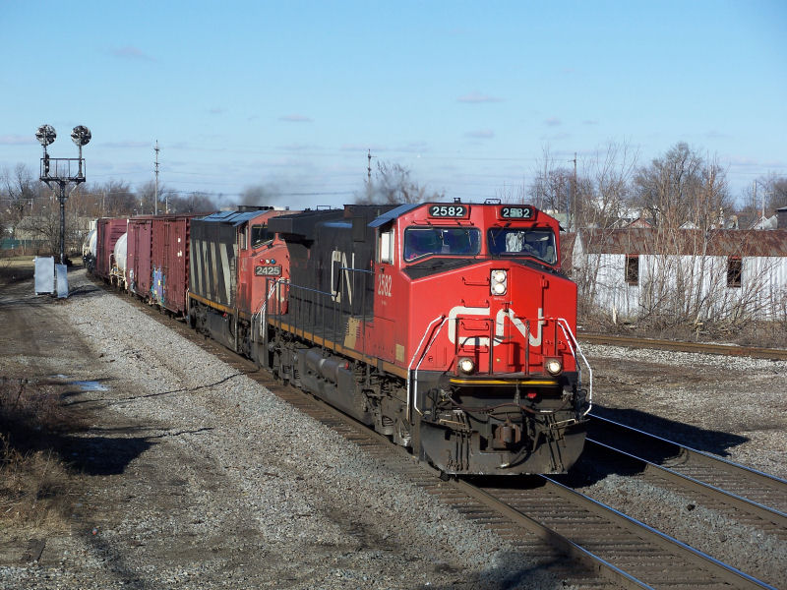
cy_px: 295
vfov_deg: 15.4
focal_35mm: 96
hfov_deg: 20.4
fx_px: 2183
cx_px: 394
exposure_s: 1/500
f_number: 5
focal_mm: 20.3
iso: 64
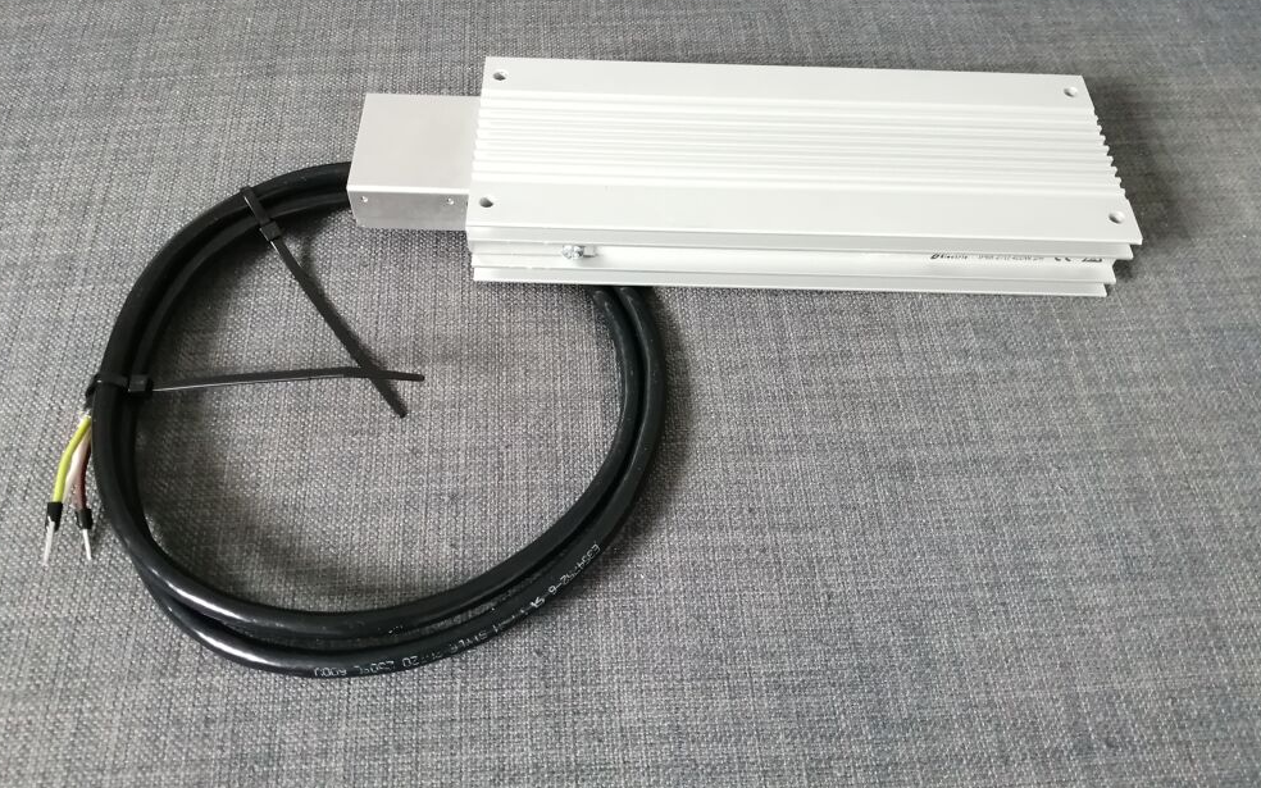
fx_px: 962
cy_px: 338
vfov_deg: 44.4
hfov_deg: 66.5
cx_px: 629
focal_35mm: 28
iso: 400
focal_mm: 3.64
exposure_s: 1/33.3
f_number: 1.8
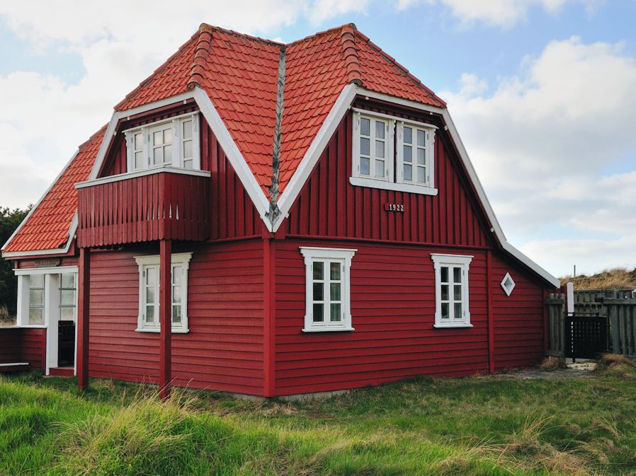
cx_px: 278
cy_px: 240
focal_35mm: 46
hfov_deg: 41.2
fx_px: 845
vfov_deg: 31.5
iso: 200
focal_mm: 28
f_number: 8
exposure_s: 1/400
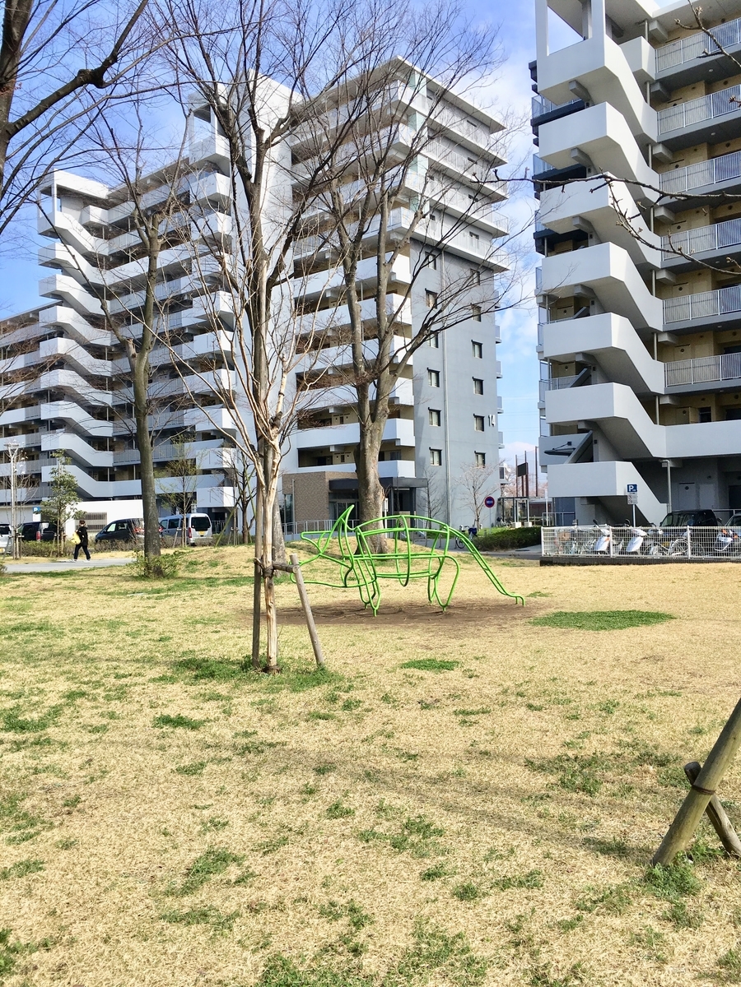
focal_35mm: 29
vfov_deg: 61.7
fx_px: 828
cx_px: 370
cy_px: 494
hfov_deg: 48.2
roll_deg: +1.0
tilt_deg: +1.8
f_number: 2.2
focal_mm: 4.15
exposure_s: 1/1183
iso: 25
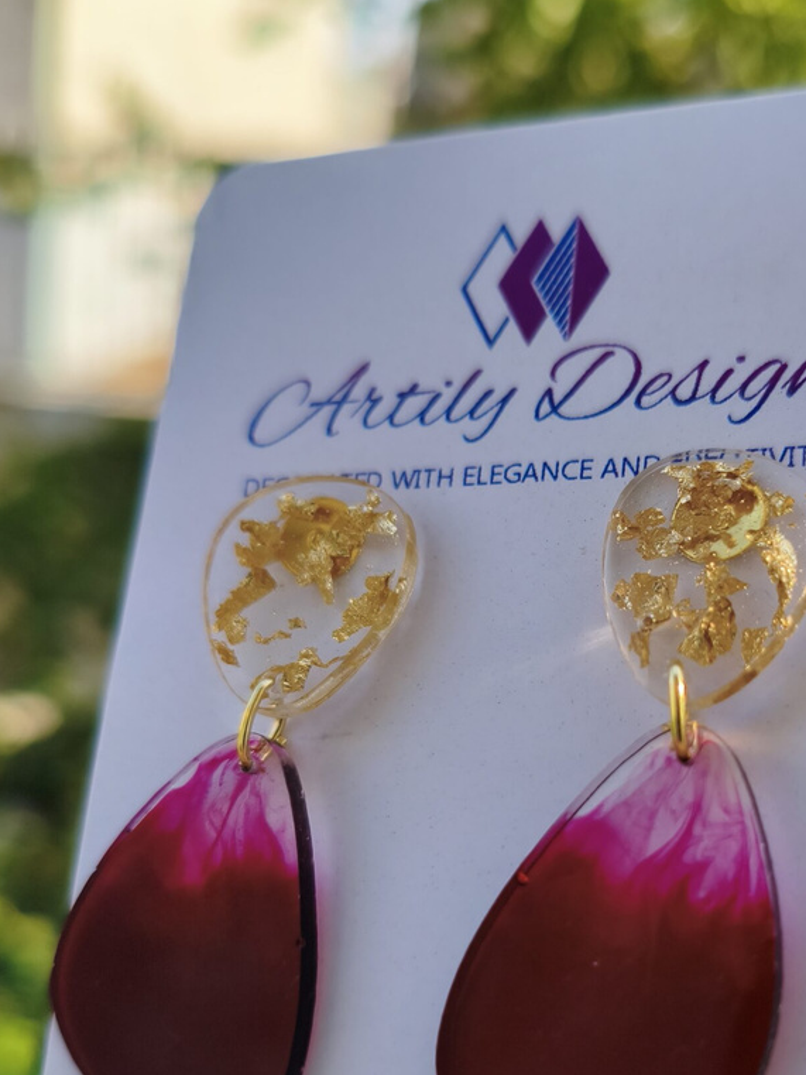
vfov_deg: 45.2
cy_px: 696
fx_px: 1273
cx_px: 543
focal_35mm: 41
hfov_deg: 34.8
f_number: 1.5
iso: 80
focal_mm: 4.94
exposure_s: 1/2156
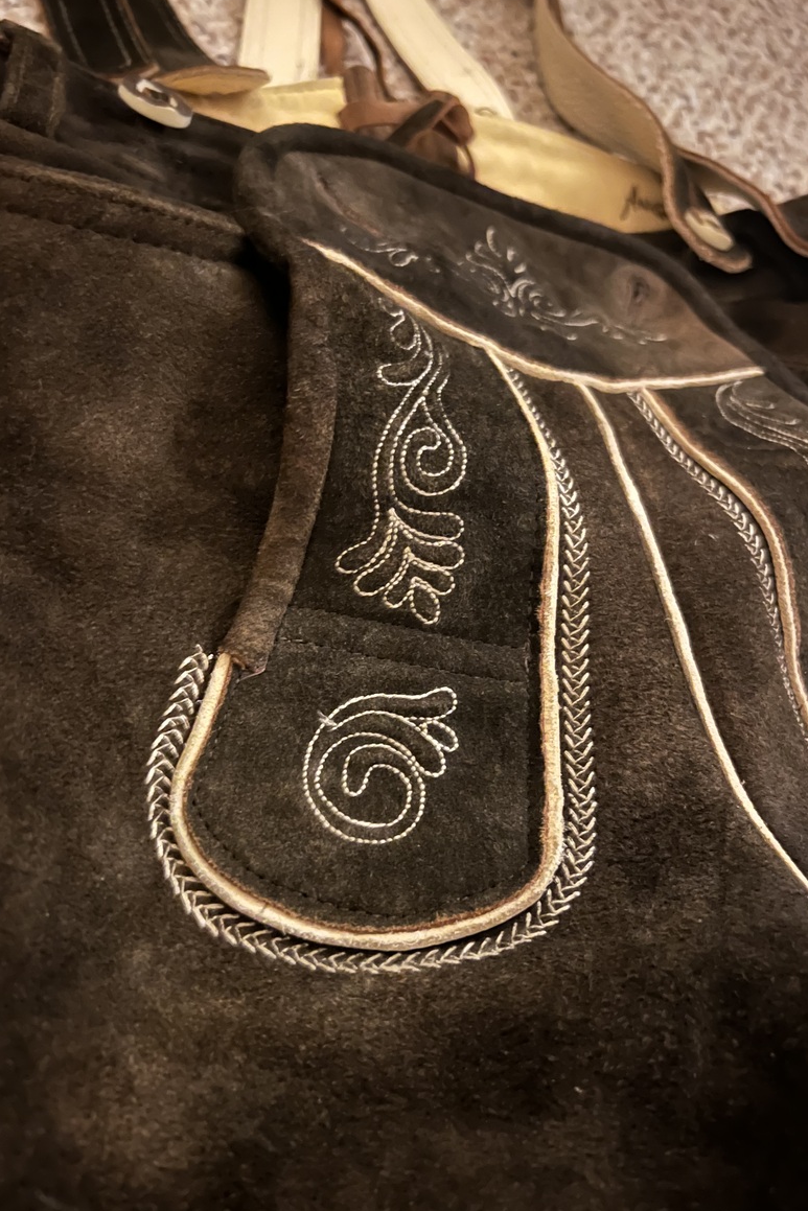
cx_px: 369
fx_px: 942
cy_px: 605
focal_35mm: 28
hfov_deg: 46.4
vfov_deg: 65.5
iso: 1000
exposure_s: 1/5
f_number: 1.5
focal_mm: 5.7
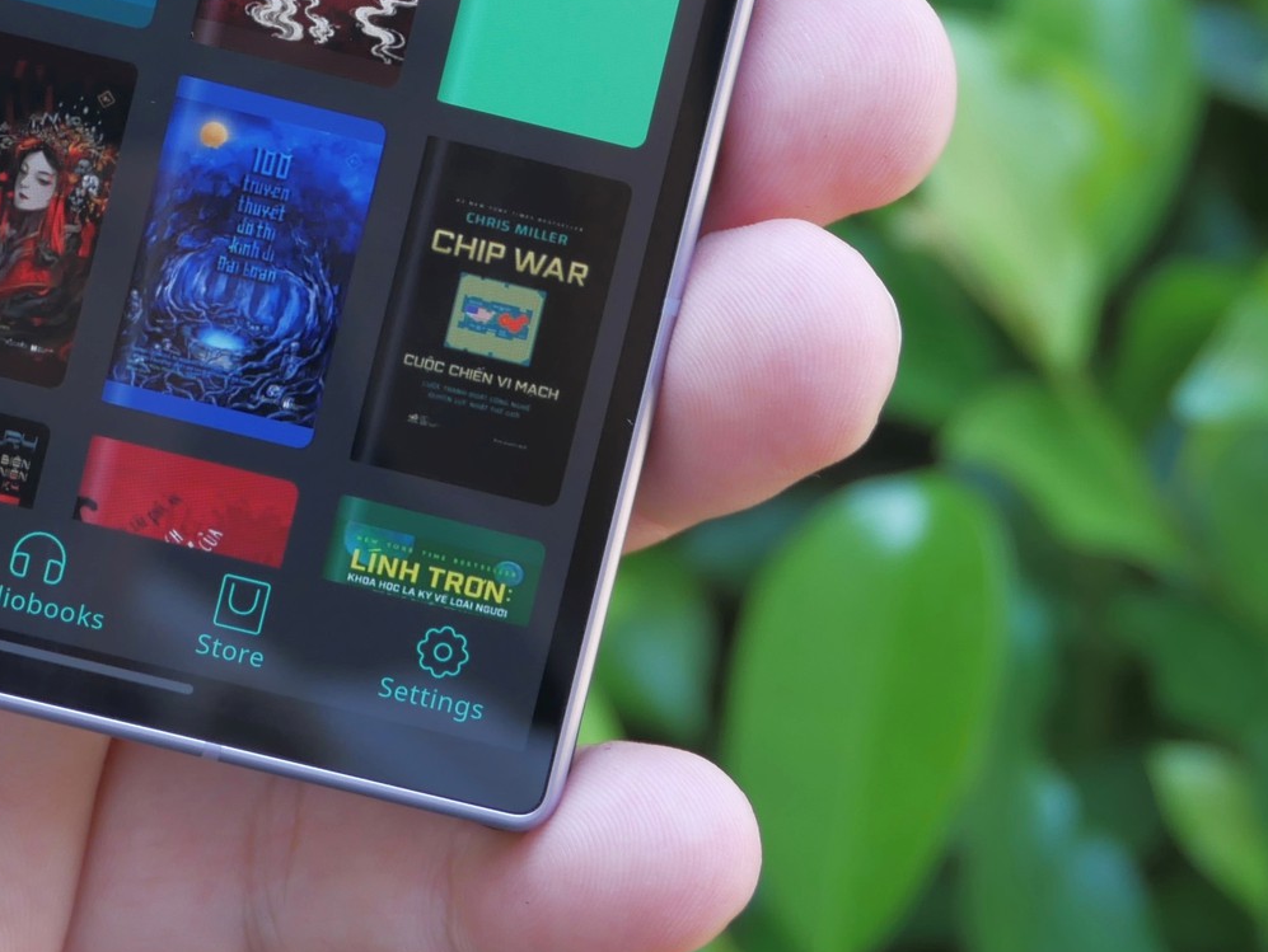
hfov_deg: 12.8
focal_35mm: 154
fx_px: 5644
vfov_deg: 9.5
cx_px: 285
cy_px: -119
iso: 200
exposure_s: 1/60
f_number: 5.3
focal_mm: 30
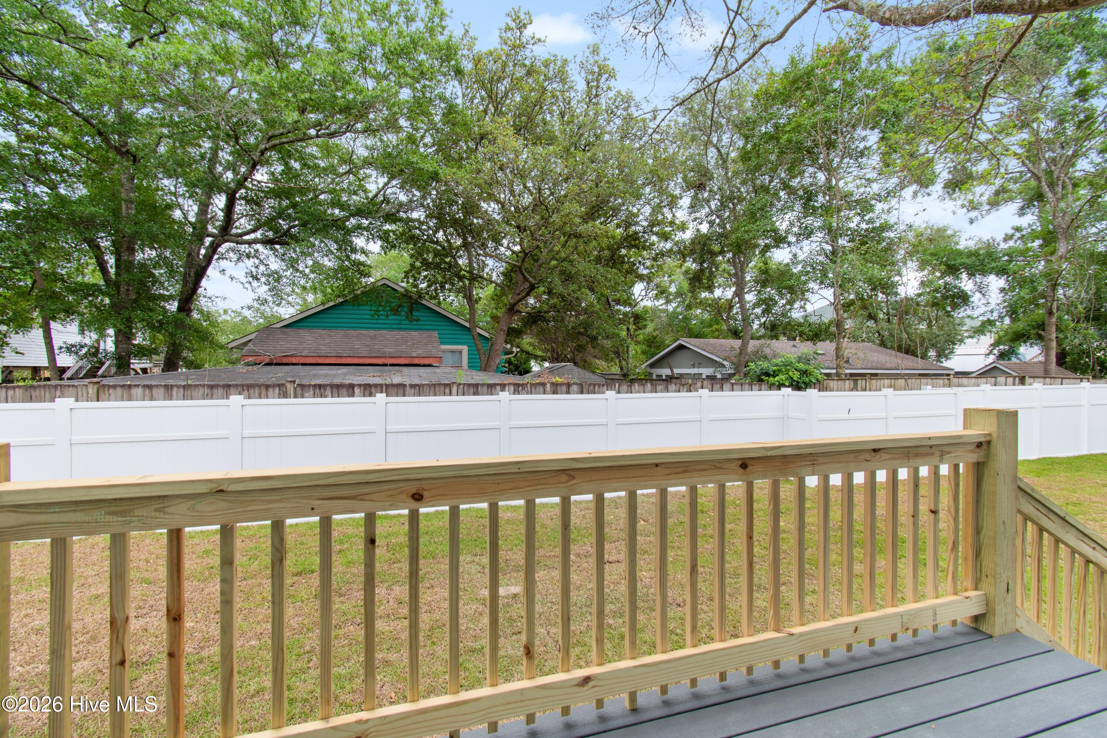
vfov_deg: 77.3
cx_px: 554
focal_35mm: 15
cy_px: 369
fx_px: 461
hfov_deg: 100.4
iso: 100
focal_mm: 10
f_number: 6.3
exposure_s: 1/160
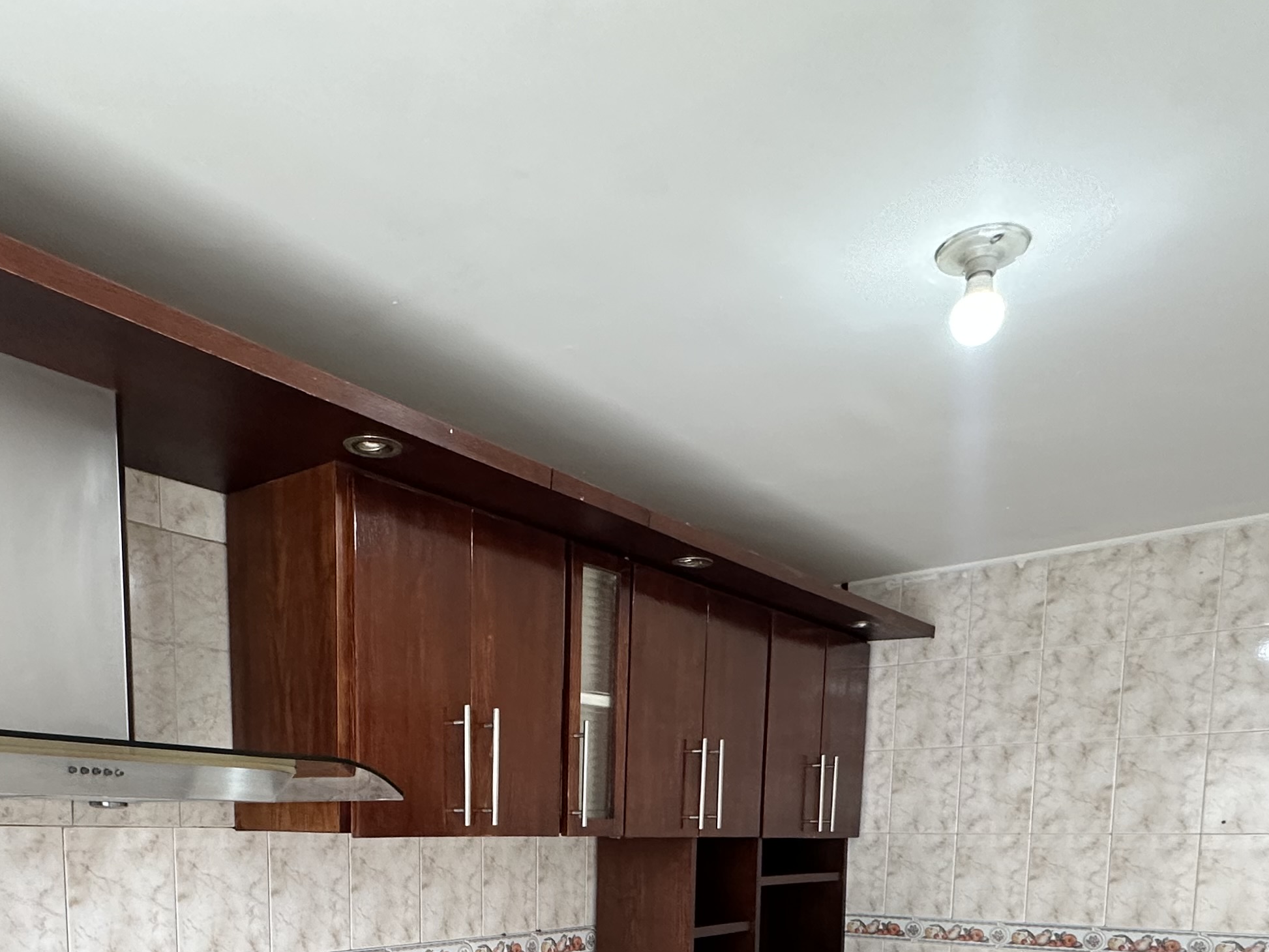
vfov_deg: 41.3
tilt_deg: -7.8
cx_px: 496
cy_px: 976
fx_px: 1063
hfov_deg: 61.0
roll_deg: -0.5
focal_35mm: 29
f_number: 2.2
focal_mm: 2.22
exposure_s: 1/99
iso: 200
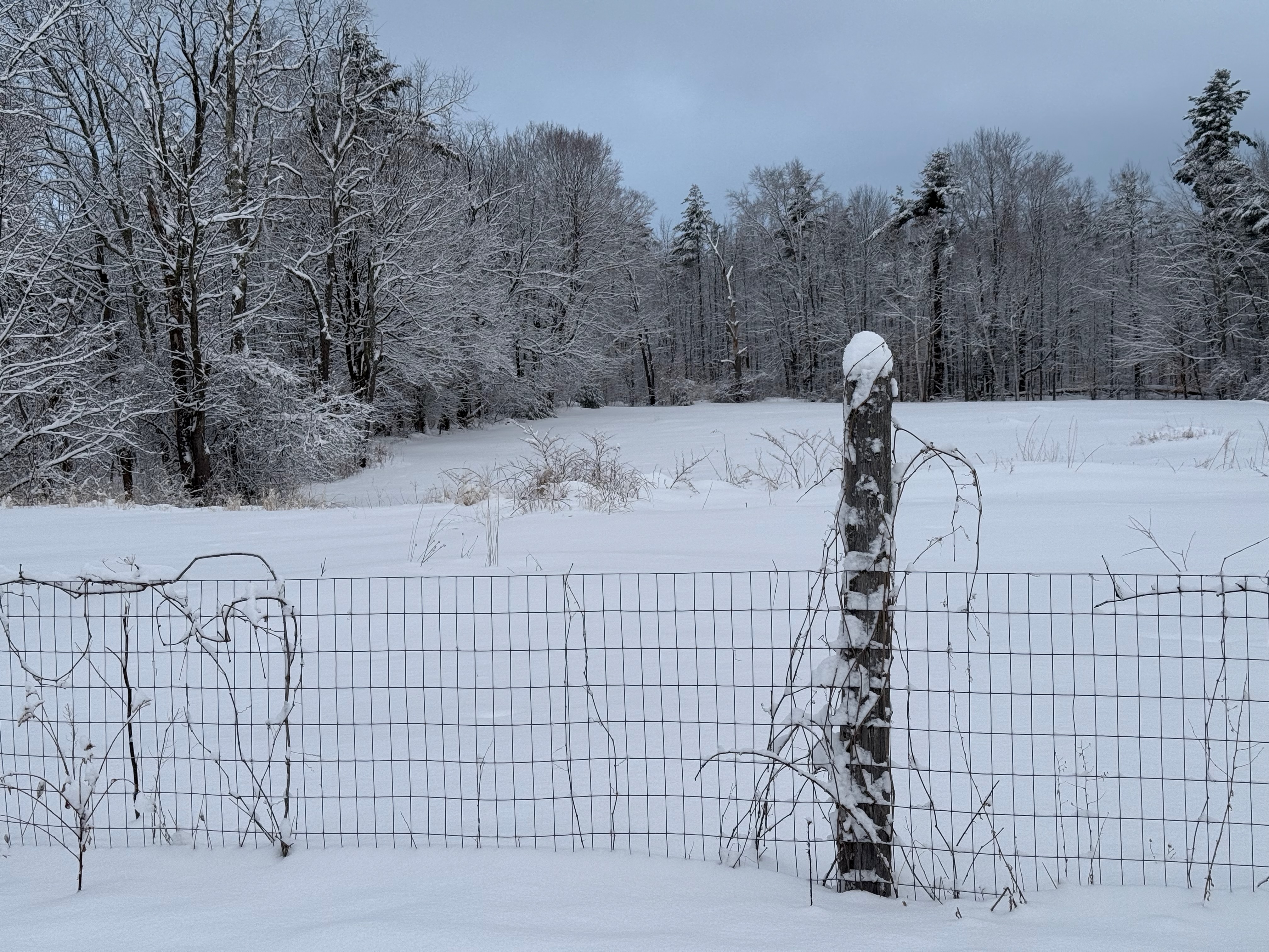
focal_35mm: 48
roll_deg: +1.4
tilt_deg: -4.2
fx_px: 1760
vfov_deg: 30.3
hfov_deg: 39.7
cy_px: 476
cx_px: 634
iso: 64
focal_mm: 6.76
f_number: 1.78
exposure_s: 1/592
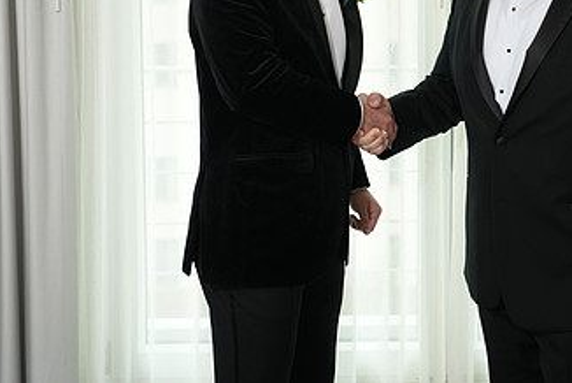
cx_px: 428
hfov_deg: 25.1
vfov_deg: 16.9
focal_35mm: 80
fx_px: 1272
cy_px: 45
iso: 800
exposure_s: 1/200
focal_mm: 45
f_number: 4
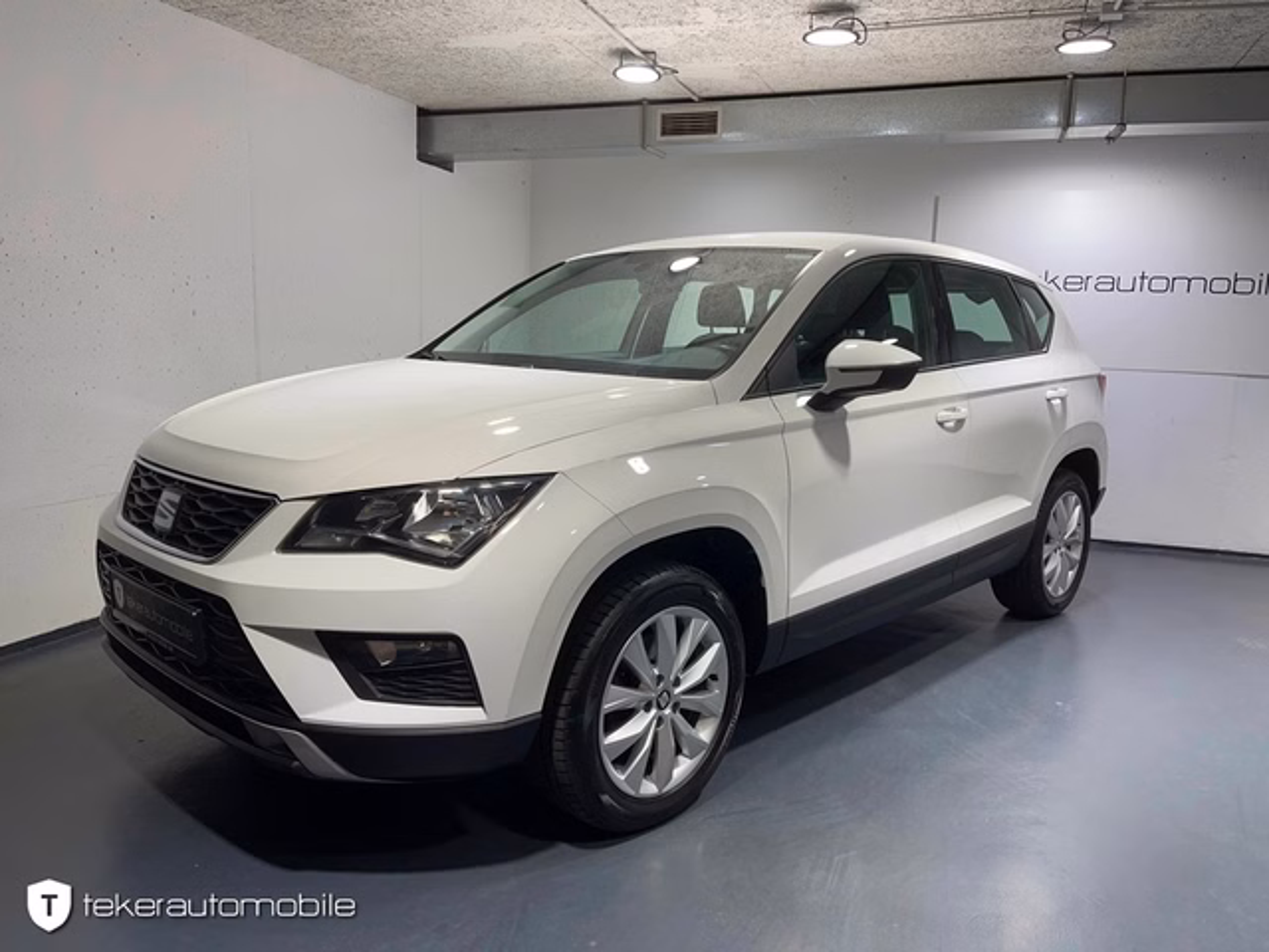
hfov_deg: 69.4
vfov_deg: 54.9
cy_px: 476
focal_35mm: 25
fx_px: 916
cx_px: 634
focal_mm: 5.1
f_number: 1.6
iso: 40
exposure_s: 1/100
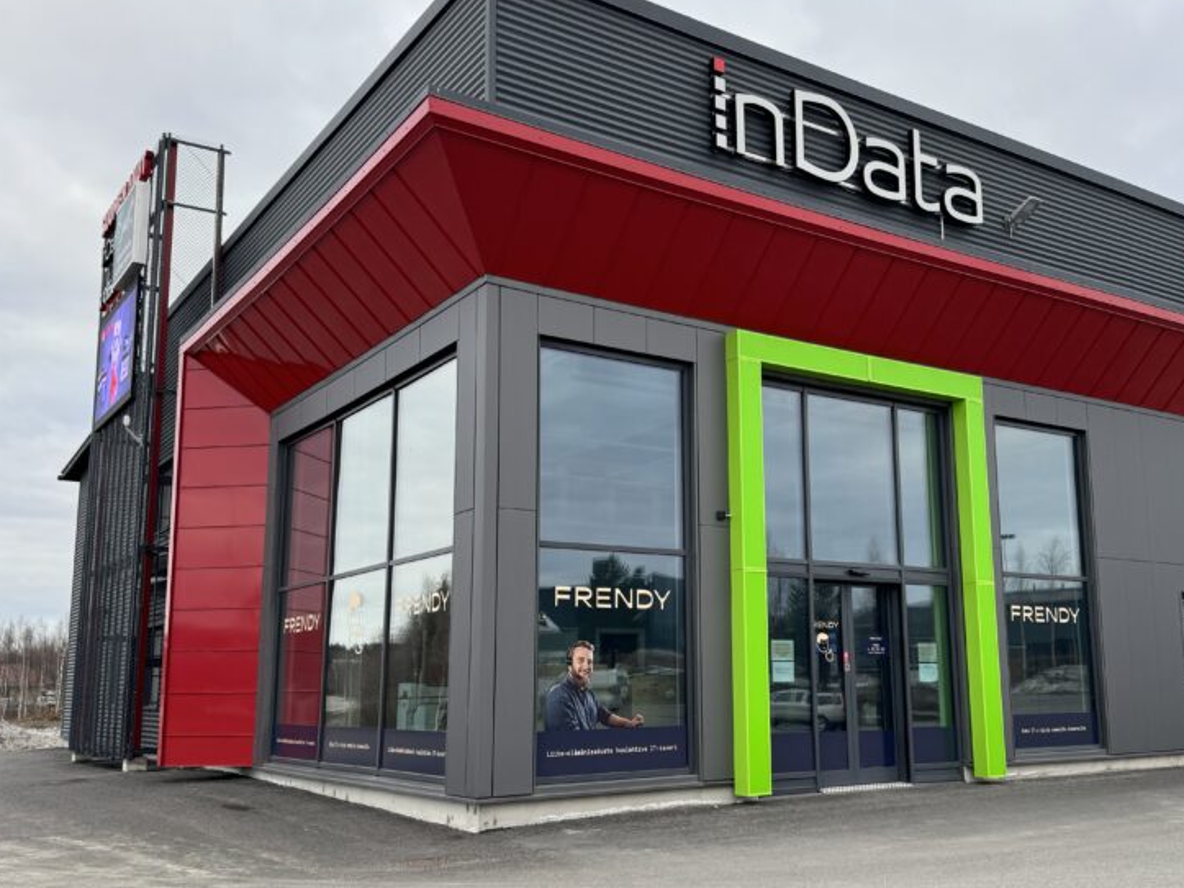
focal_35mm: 34
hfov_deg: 53.7
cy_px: 482
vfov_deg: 41.7
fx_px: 1163
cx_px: 685
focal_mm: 6.76
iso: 64
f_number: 1.78
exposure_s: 1/250
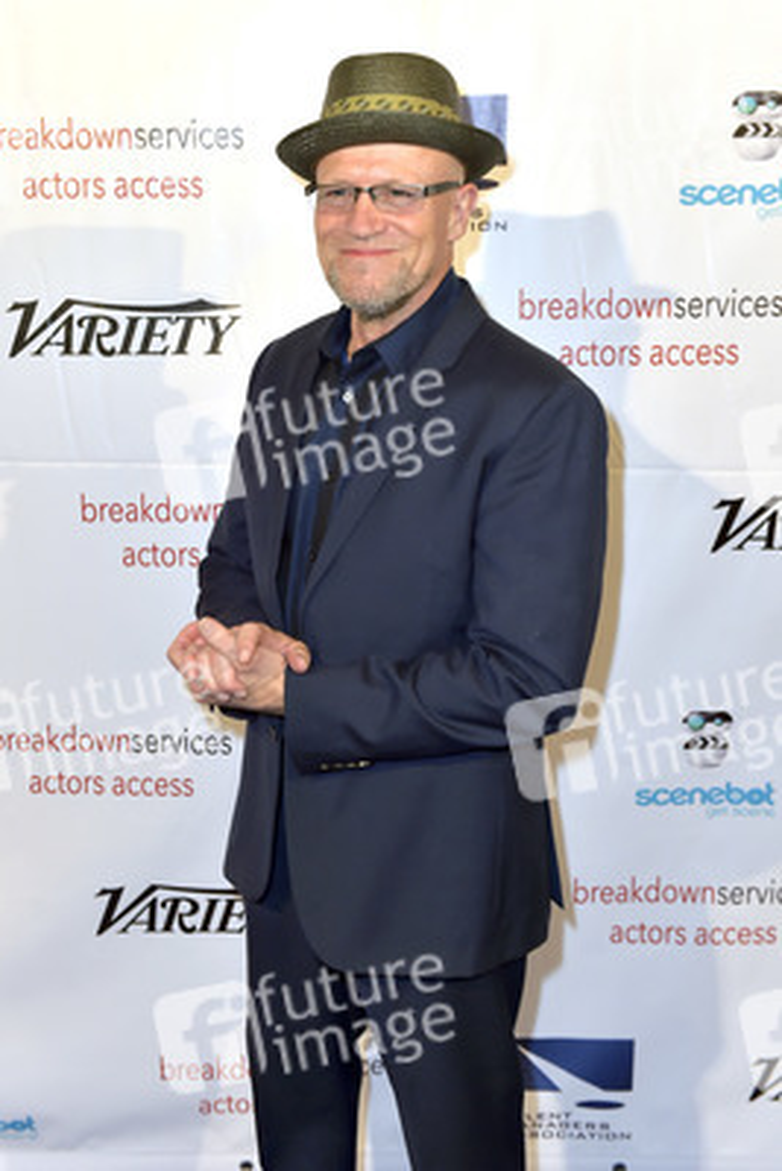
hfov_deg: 30.5
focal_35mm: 44
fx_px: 1432
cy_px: 586
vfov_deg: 44.5
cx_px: 391
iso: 400
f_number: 4.5
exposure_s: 1/320
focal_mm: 44
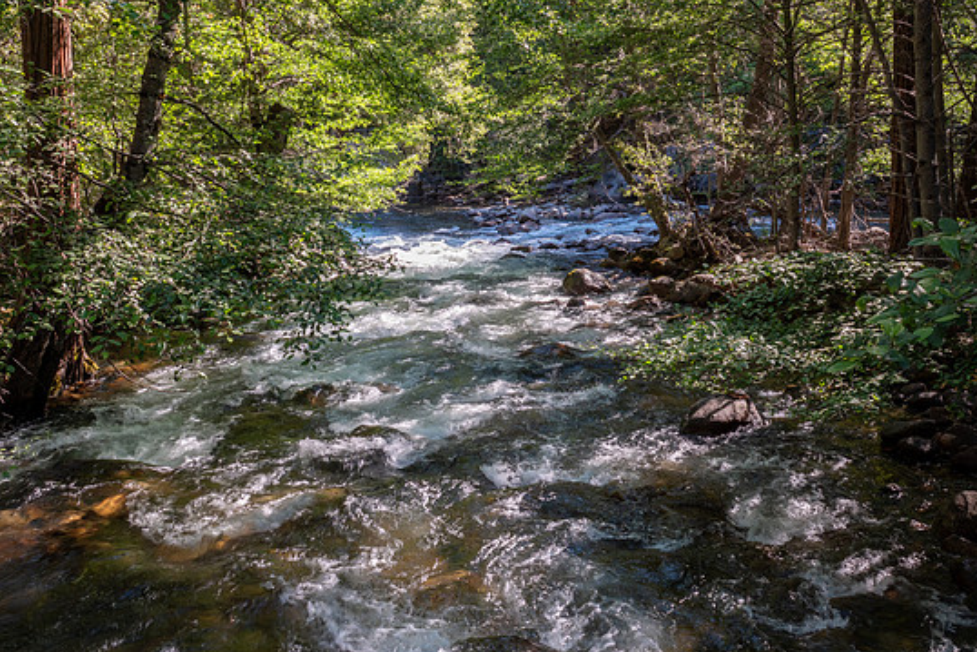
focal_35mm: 38
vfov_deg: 35.1
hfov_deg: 50.7
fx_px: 1031
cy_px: 326
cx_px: 510
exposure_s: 1/40
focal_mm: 12.63
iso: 100
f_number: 7.1
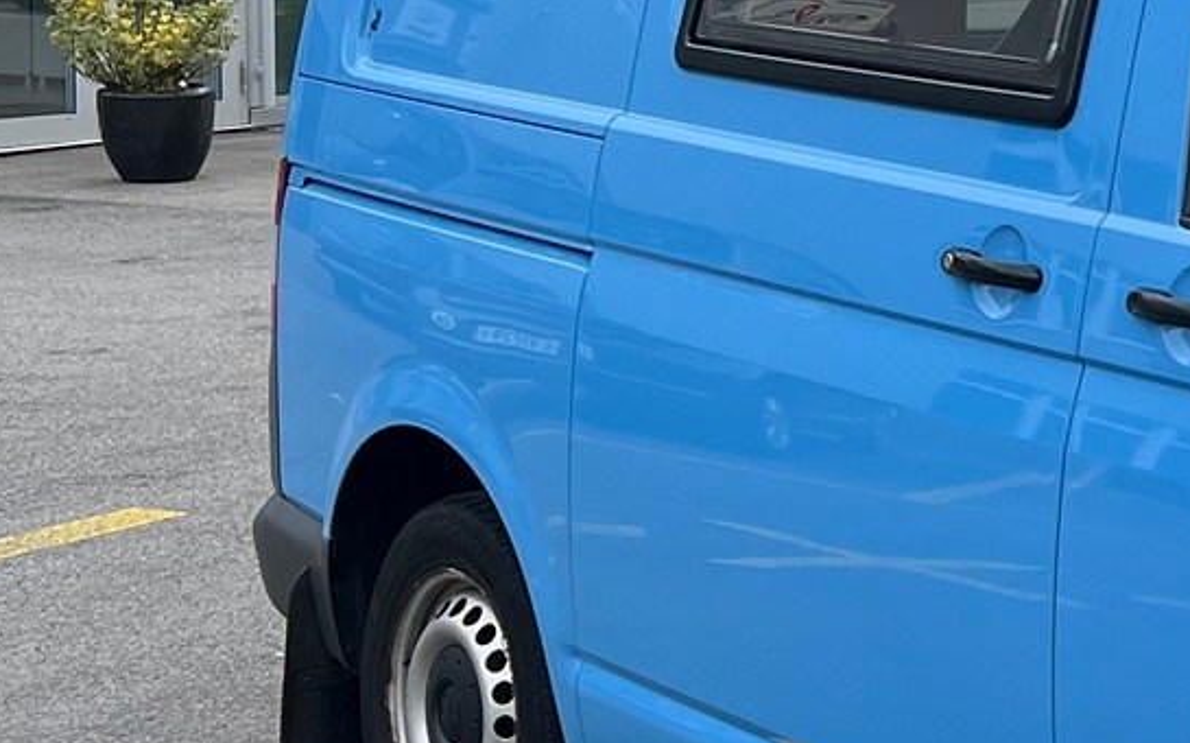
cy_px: 111
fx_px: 3306
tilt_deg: -4.9
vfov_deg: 12.7
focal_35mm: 102
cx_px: 1736
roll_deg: -1.0
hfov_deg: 18.3
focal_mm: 5.7
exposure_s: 1/1724
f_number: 1.5
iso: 50
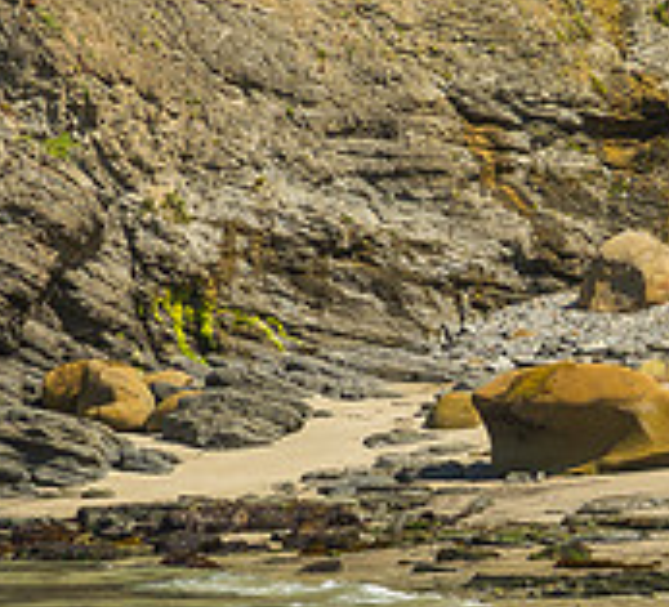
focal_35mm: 693
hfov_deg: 2.6
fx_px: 14469
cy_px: 402
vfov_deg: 2.4
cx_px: 623
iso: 400
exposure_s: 1/320
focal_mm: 200
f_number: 9
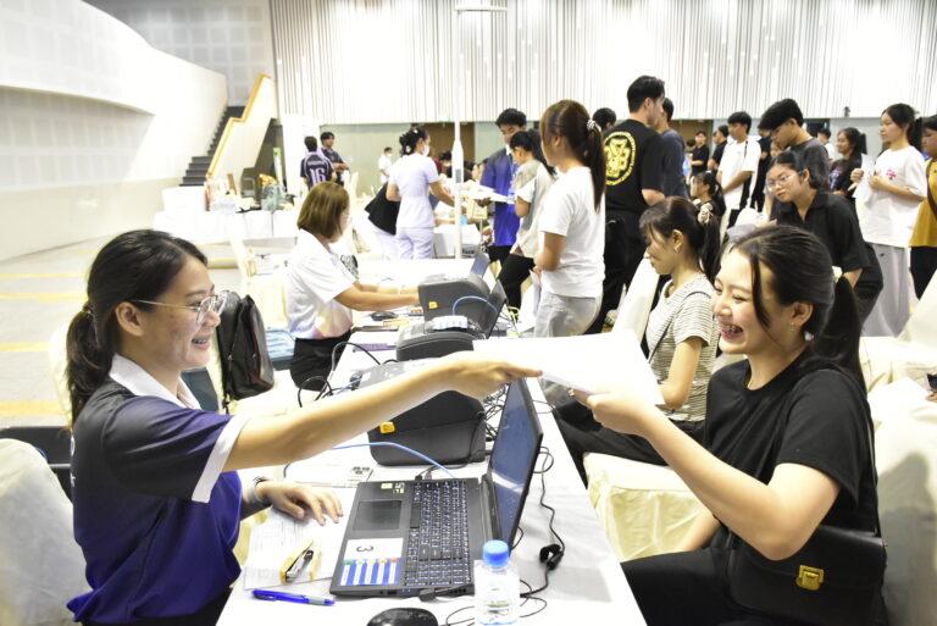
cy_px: 313
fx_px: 703
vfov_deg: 48.0
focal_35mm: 27
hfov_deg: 67.4
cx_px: 468
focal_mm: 18
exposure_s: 1/160
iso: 6400
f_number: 4.5
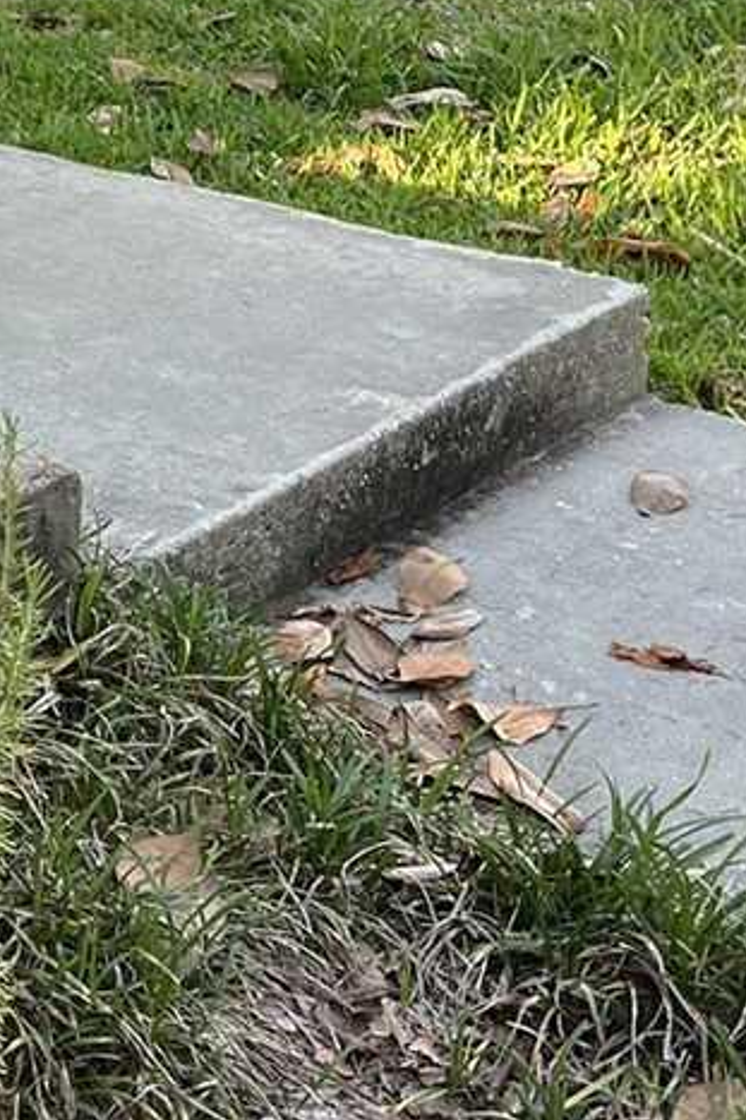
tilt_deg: -23.7
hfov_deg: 13.7
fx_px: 2768
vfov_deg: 22.9
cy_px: 547
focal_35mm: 89
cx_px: -616
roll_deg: +2.5
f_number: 1.6
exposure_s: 1/122
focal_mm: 5.1
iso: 40
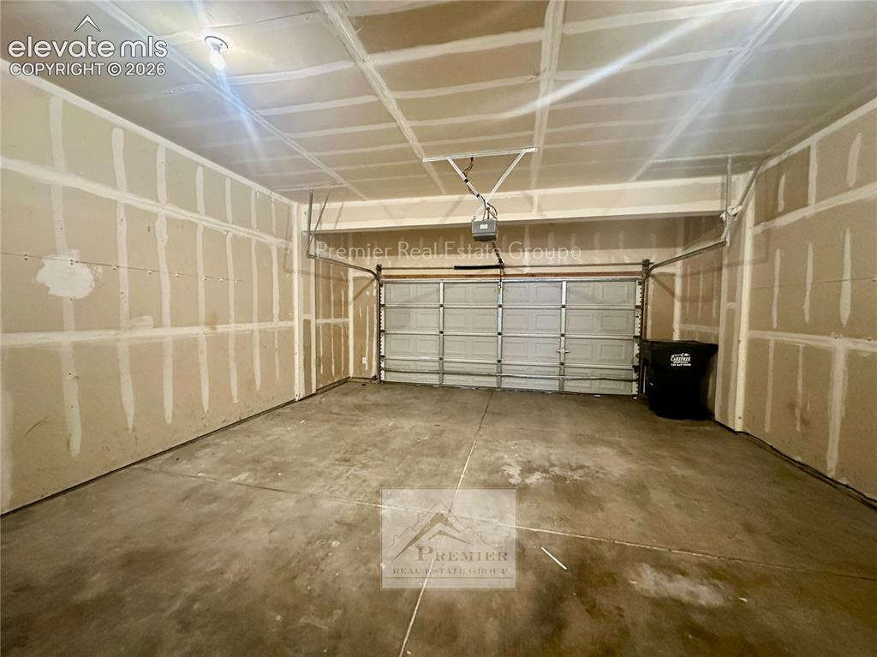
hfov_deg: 102.1
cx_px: 438
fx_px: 355
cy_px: 328
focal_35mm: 14
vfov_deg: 85.6
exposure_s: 1/40
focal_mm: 2.22
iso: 1000
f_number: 2.2
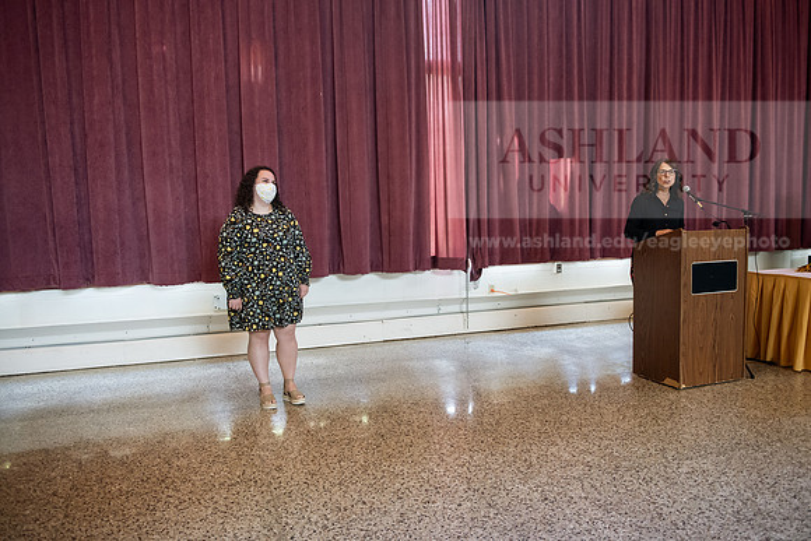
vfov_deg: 46.4
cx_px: 406
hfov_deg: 65.5
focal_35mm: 28
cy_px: 270
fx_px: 631
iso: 2500
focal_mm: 28
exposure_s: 1/200
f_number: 3.5
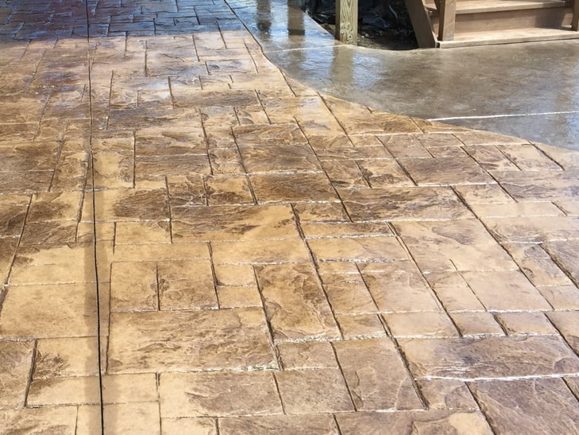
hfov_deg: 35.9
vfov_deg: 27.5
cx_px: 200
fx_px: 887
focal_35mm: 53
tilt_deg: -22.3
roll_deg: +3.6
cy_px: 180
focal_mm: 4.15
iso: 32
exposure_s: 1/719
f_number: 2.2
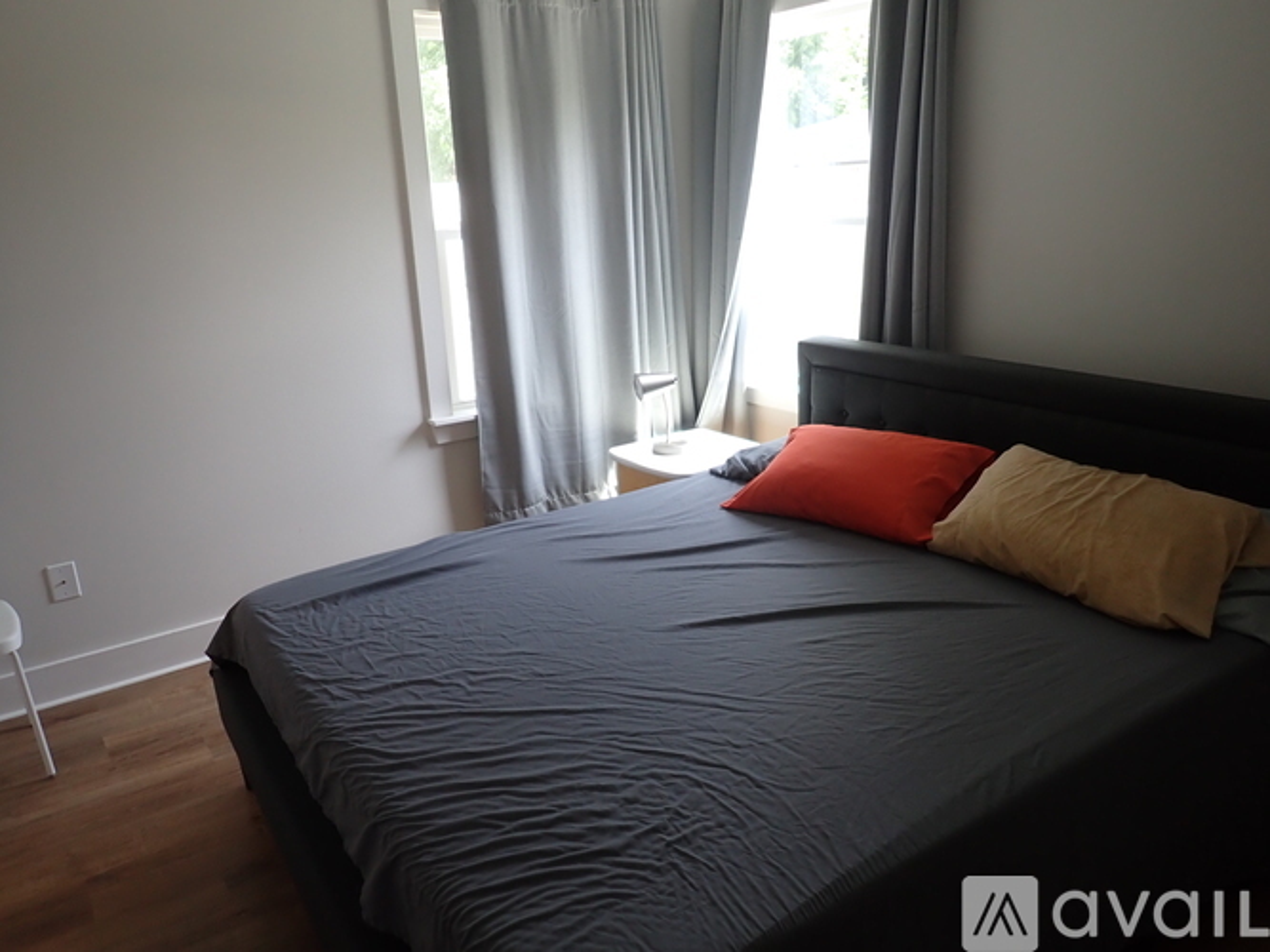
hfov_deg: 69.4
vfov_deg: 54.9
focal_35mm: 25
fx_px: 917
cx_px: 635
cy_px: 476
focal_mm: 4.5
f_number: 2
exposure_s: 1/125
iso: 200
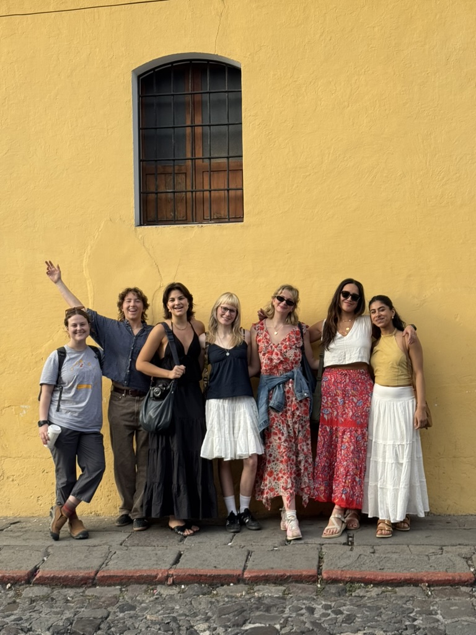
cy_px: 318
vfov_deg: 39.7
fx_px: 880
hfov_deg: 30.3
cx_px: 238
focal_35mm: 48
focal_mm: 6.76
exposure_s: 1/1059
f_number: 1.78
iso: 64
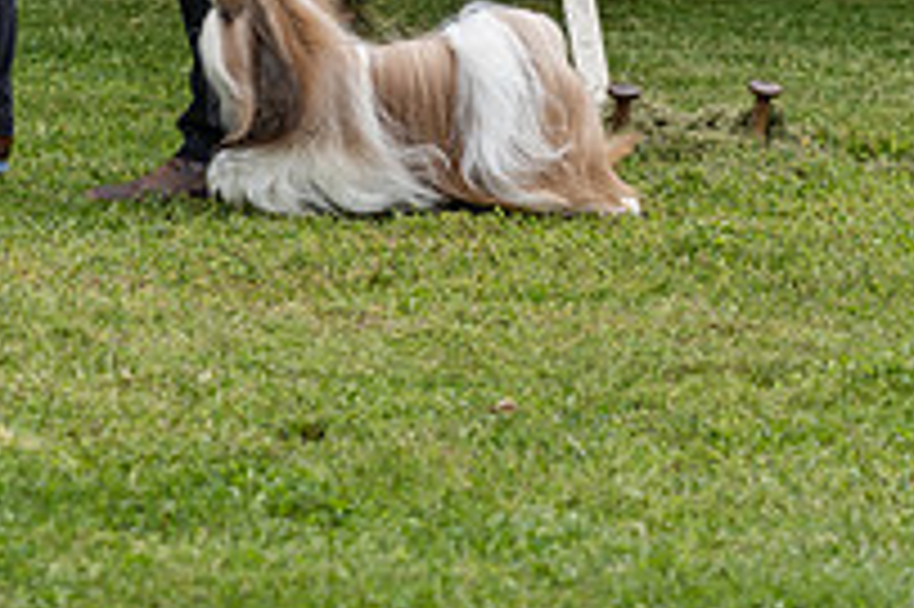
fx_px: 6900
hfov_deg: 7.6
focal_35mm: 272
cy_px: -187
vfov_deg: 5.0
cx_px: 401
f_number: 4.5
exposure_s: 1/1000
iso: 500
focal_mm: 95
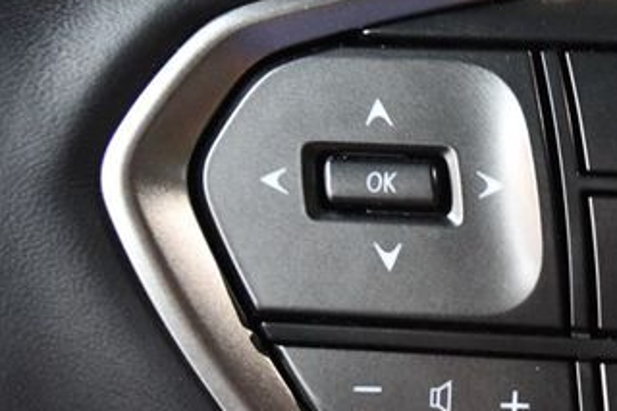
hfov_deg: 20.6
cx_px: 613
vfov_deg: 14.2
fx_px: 1644
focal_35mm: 96
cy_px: 205
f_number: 4.8
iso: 9000
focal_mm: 32
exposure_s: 1/60
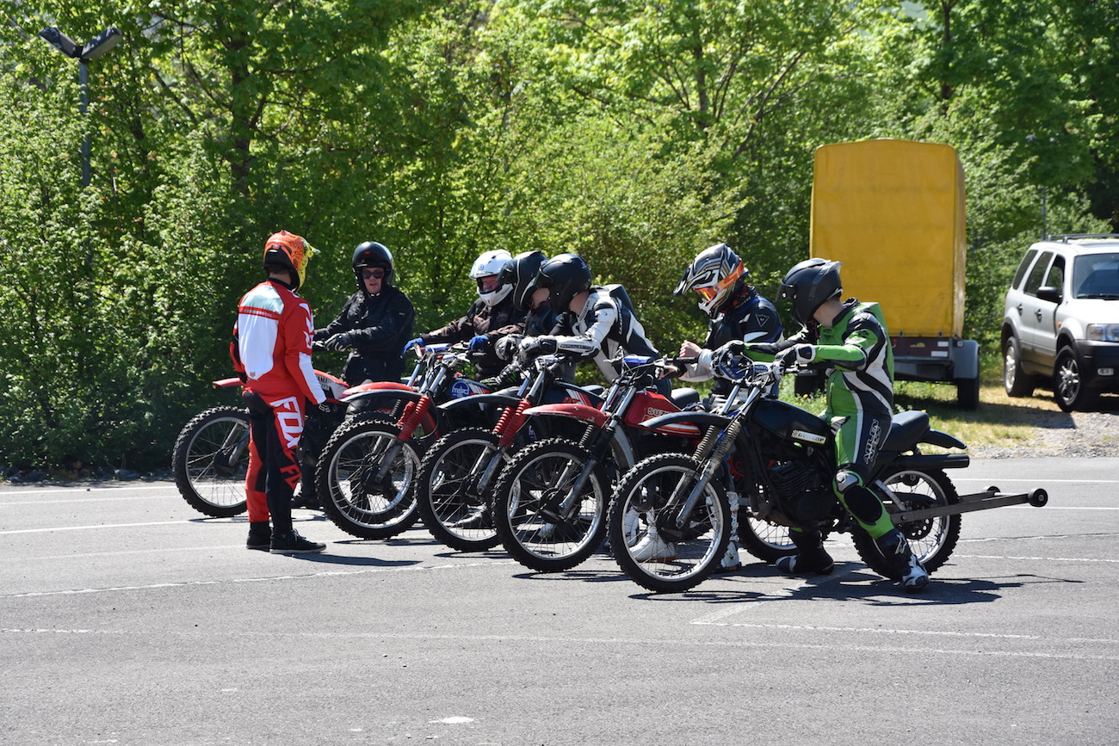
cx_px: 560
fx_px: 3730
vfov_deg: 11.4
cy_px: 373
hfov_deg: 17.1
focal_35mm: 120
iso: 320
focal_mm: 80
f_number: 8
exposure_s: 1/500
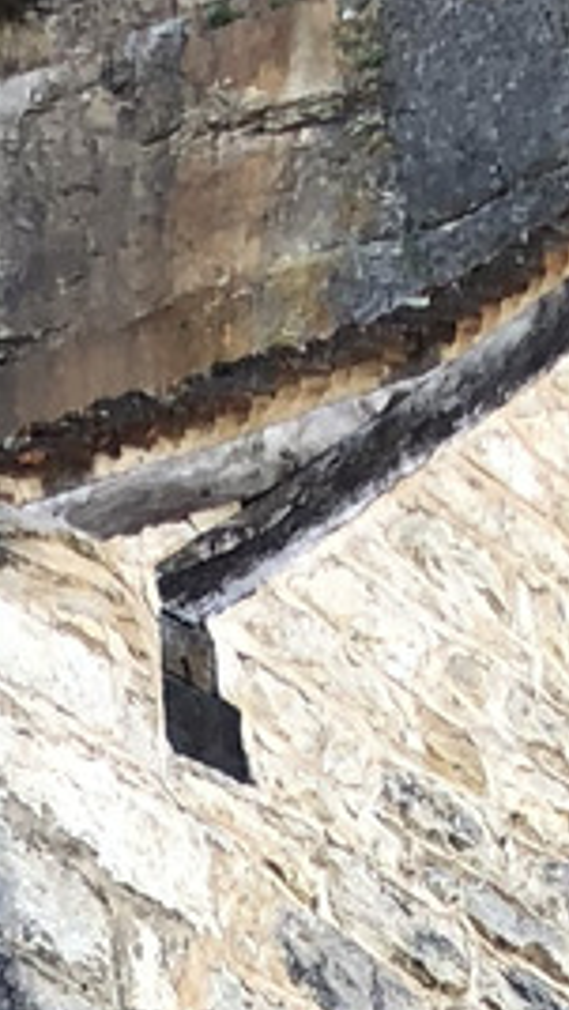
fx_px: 4876
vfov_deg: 9.6
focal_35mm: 182
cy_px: 2875
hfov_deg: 6.6
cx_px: -275
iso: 20
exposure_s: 1/159
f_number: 1.8
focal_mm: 4
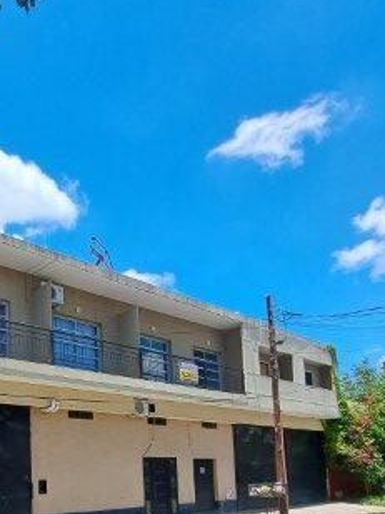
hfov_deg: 46.5
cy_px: 446
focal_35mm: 27
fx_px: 400
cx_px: 40
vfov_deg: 57.7
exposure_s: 1/1443
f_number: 2.2
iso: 50
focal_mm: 1.74
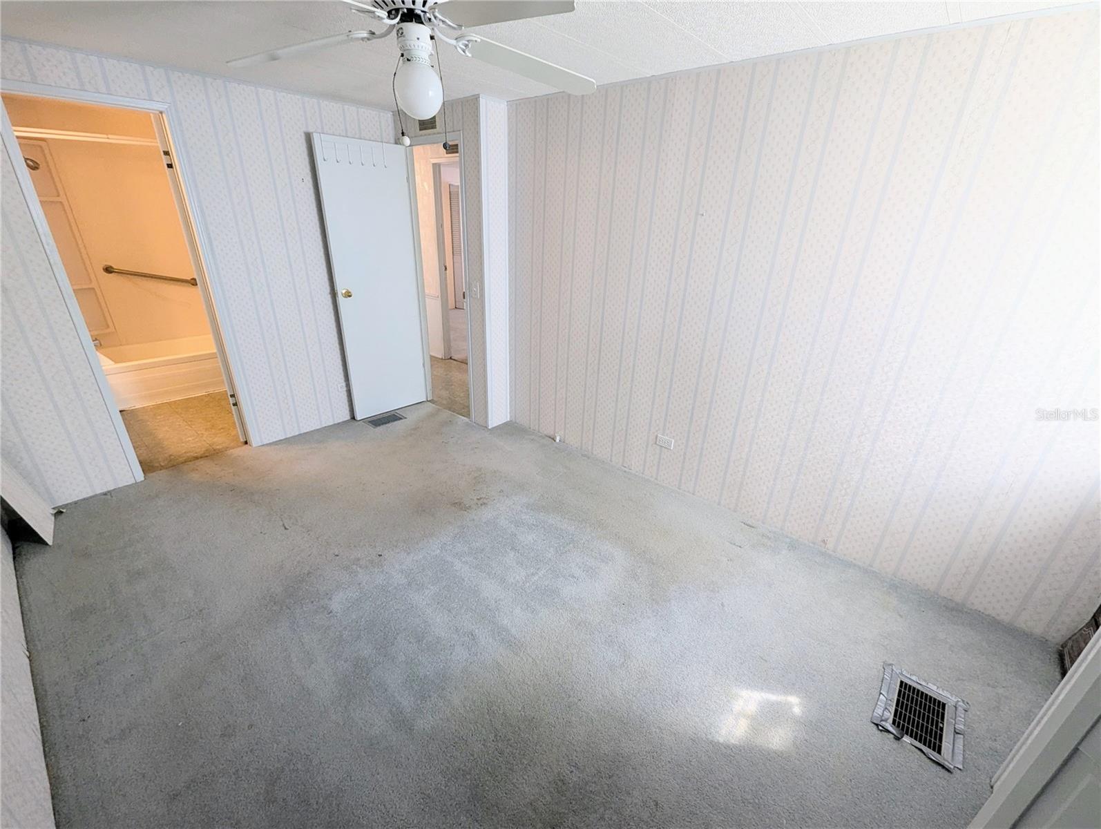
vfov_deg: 90.1
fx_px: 414
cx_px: 550
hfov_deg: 106.1
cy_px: 414
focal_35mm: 13
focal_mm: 1.95
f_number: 2.2
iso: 59
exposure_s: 1/24
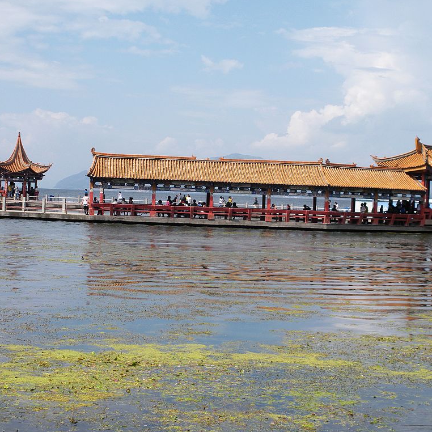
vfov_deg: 22.8
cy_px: 215
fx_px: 1073
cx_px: 242
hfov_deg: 22.8
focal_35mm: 76
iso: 64
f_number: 4.6
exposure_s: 1/446
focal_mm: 11.2
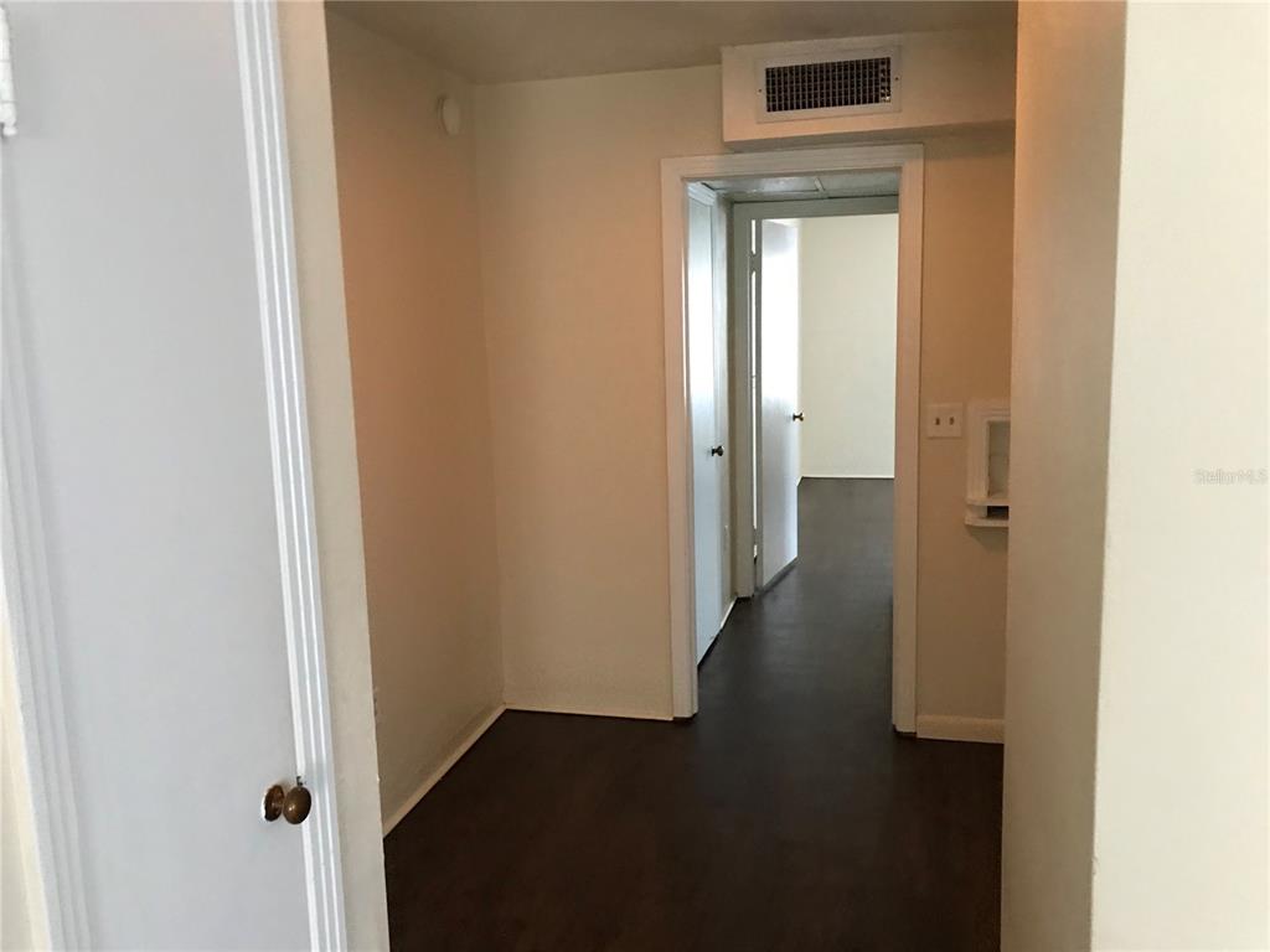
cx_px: 635
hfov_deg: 63.4
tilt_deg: -8.4
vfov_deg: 49.7
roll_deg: +3.4
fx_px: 1027
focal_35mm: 28
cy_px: 476
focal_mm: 3.99
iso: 100
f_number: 1.8
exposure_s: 1/7
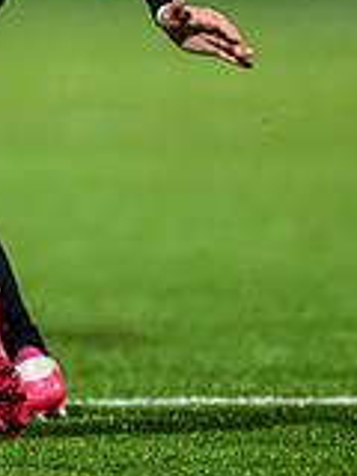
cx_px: -178
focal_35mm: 1640
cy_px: -92
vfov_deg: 1.2
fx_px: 22551
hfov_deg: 0.9
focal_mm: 400
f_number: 3.2
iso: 8000
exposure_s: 1/2500
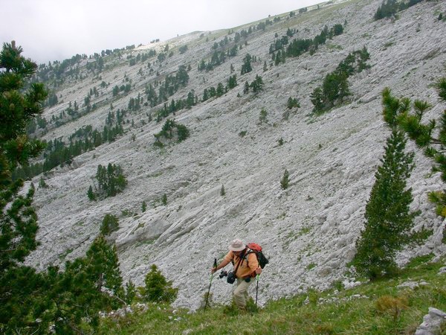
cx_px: 223
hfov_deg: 60.0
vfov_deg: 46.8
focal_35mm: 30
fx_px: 387
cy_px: 168
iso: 64
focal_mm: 7.71
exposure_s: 1/400
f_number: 6.3
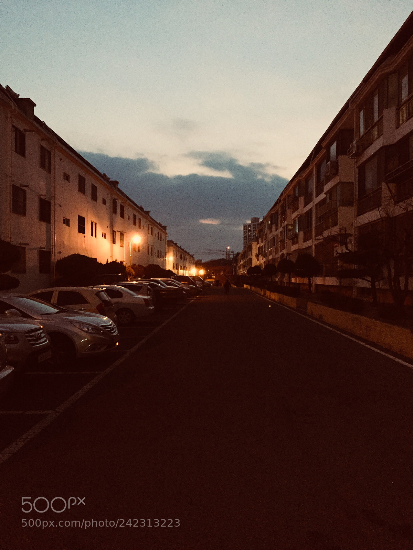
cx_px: 206
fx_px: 461
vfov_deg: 61.7
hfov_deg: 48.2
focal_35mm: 29
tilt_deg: +1.0
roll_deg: -0.6
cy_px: 275
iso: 320
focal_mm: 4.15
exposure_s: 1/15
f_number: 2.2
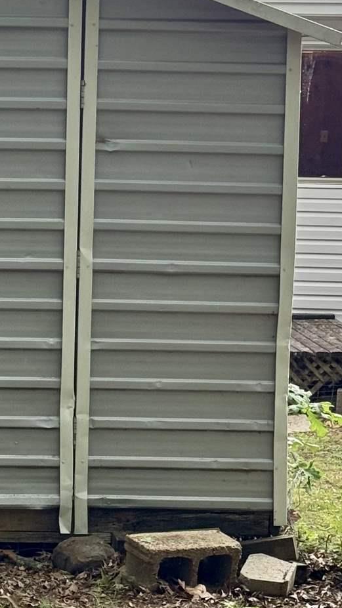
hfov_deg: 9.2
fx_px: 2097
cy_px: 332
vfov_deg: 16.5
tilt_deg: -7.3
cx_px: -85
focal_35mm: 130
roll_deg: -0.9
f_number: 1.78
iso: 100
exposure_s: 1/84
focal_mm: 6.76
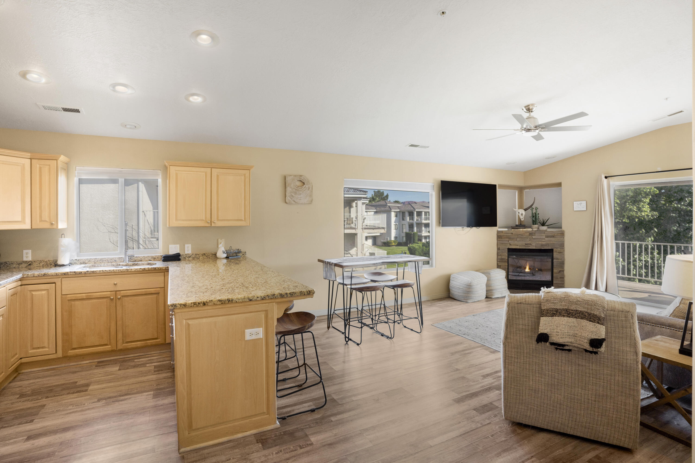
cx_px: 348
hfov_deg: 93.3
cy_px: 232
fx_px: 328
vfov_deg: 70.4
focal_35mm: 17
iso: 250
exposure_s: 1/200
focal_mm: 17
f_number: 9
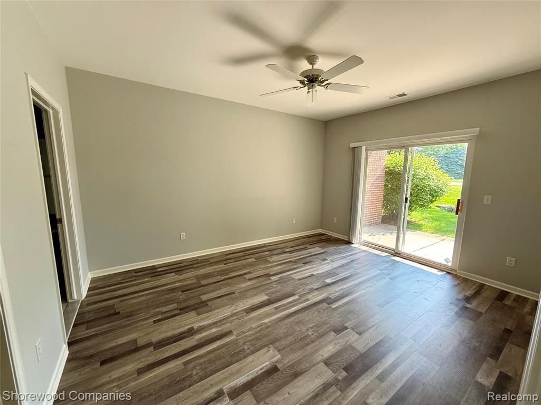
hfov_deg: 102.1
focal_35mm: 14
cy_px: 202
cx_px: 270
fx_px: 219
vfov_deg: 85.7
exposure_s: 1/99
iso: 64
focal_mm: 2.22
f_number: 2.2
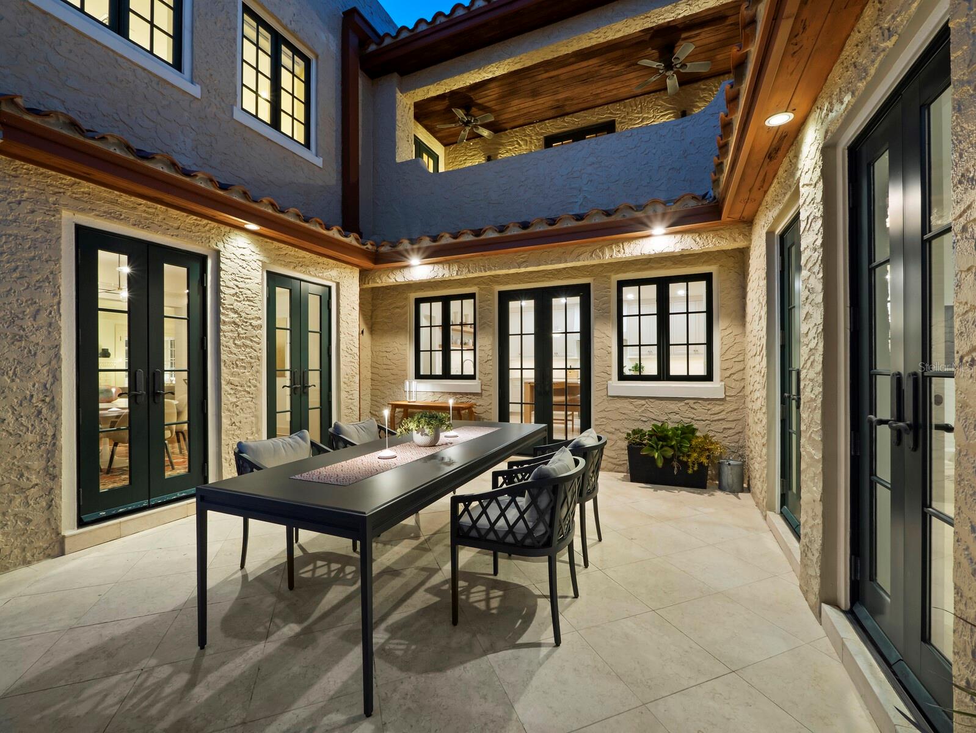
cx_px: 488
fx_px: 395
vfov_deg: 85.7
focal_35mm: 14
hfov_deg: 102.0
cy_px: 366
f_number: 11
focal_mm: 7
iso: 400
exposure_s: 4
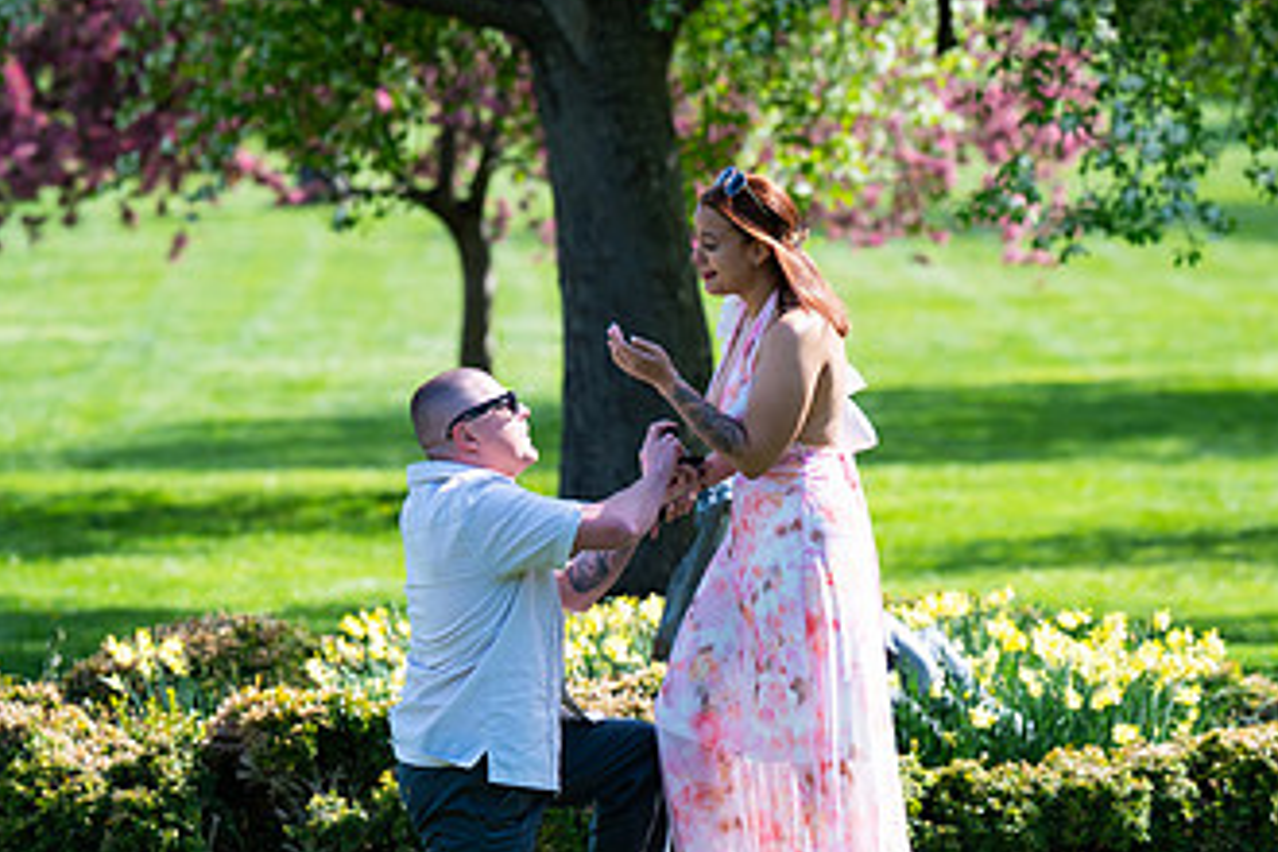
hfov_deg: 8.2
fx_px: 8945
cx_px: 701
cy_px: 467
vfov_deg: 5.5
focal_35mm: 252
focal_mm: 125
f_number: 3.2
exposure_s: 1/2000
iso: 200
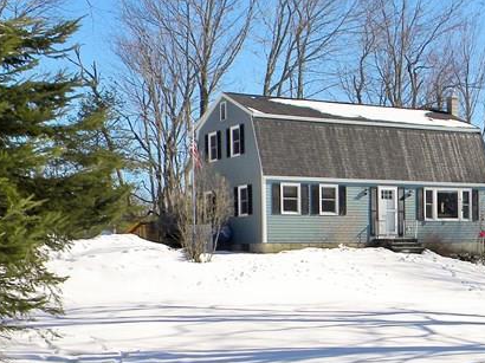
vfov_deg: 20.9
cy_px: 262
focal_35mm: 70
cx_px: 348
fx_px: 980
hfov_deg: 27.5
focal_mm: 5
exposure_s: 1/406
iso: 80
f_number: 7
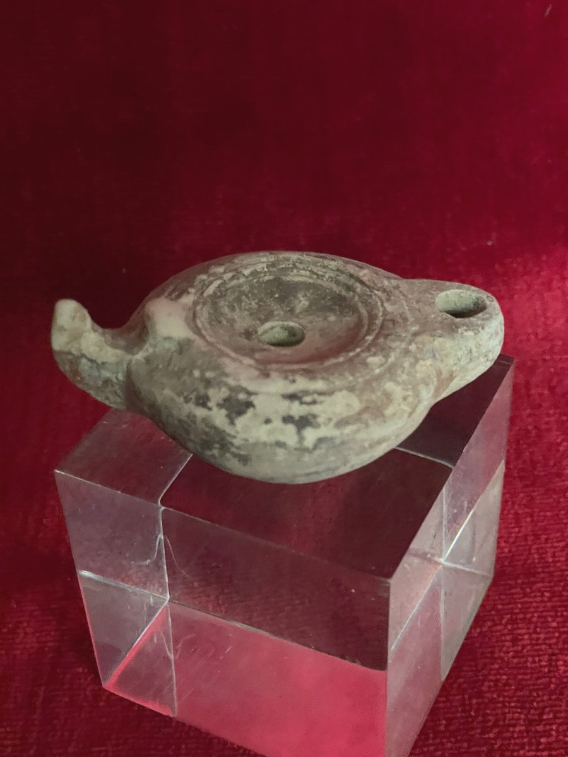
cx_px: 284
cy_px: 378
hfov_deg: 28.0
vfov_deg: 36.8
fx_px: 1138
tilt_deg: -38.3
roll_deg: +3.3
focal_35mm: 52
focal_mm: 6
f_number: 2
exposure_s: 1/22
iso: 1600
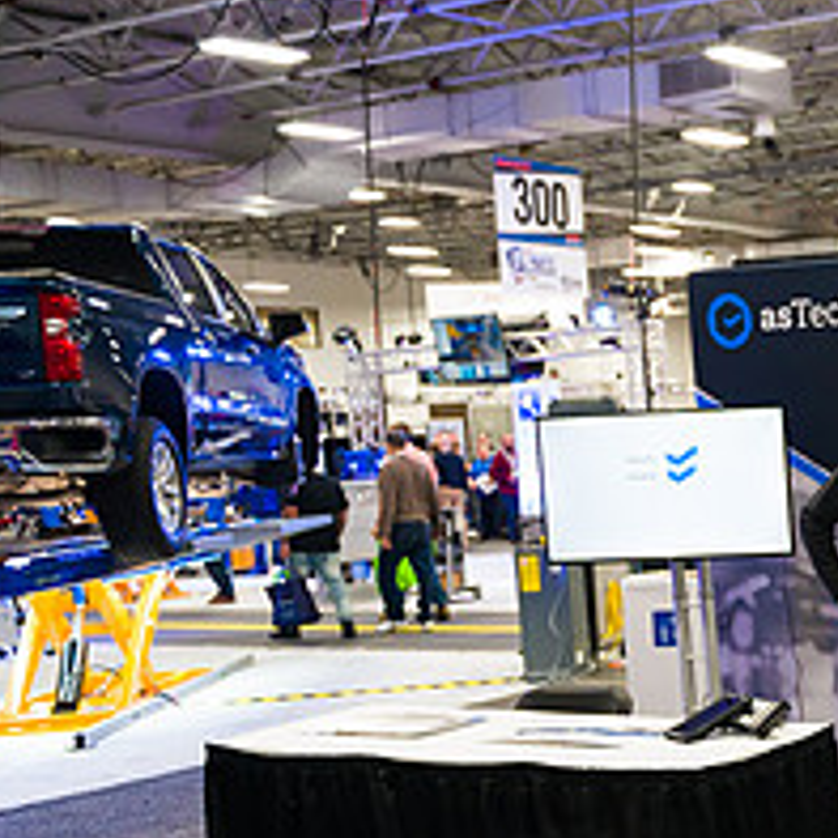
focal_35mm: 60
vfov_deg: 28.5
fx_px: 1643
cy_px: 527
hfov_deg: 23.8
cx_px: 1195
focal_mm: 24
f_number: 3.2
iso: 3200
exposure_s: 1/320
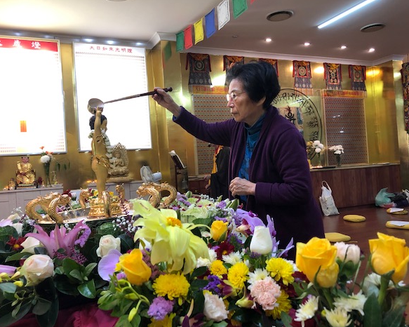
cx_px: 203
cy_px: 166
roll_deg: +4.3
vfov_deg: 48.5
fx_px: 363
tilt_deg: +0.0
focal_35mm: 30
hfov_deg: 58.8
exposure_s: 1/20
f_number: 1.8
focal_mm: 3.99
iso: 40
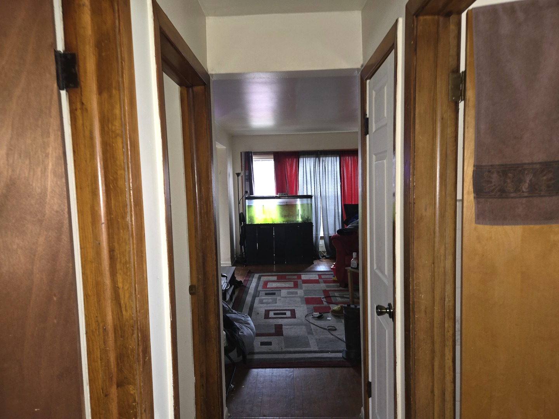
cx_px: 280
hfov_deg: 73.9
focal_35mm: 23
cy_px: 210
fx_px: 371
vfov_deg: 58.9
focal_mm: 5.4
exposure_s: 1/20
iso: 160
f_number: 1.8
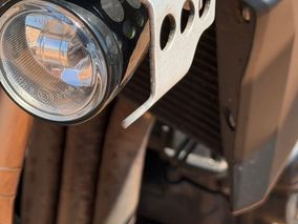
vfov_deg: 13.5
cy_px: -1
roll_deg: +4.1
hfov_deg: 18.0
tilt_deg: -22.4
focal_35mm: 108
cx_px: 42
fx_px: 930
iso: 80
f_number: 1.78
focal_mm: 6.76
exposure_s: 1/2494
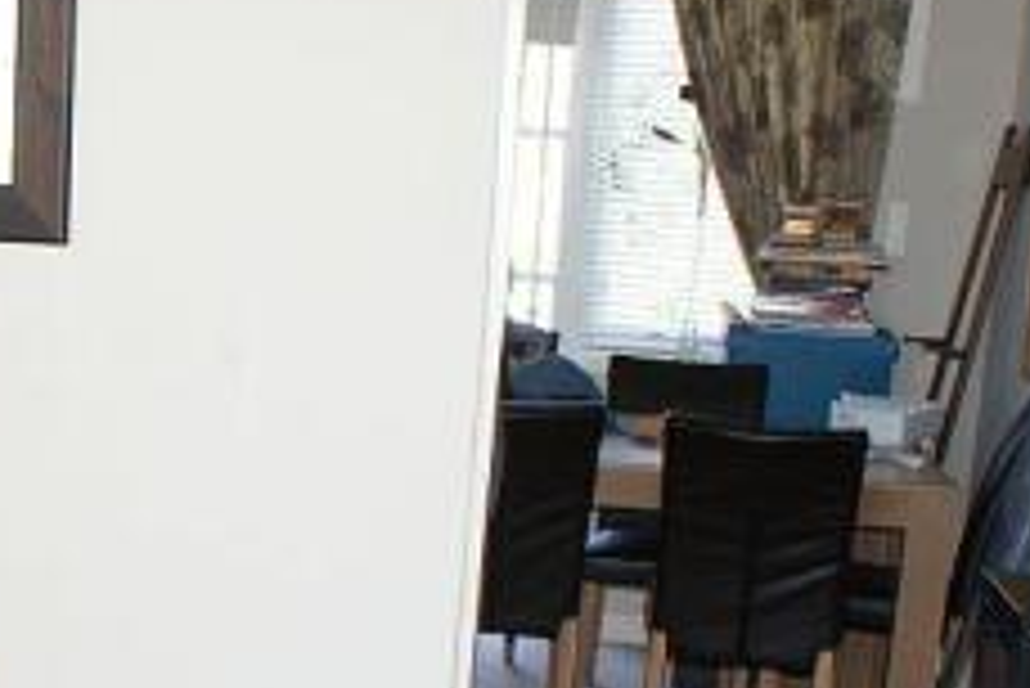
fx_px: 2204
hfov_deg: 24.1
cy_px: 196
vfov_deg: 17.7
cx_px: -178
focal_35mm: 77
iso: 200
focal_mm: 18
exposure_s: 1/60
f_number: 5
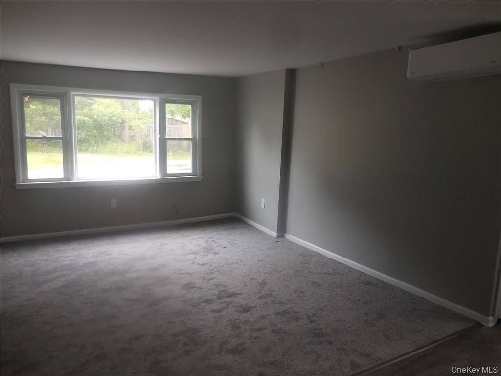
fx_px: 362
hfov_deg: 69.4
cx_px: 250
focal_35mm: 25
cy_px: 188
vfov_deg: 54.9
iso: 125
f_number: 3.3
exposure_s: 1/40
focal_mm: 4.5
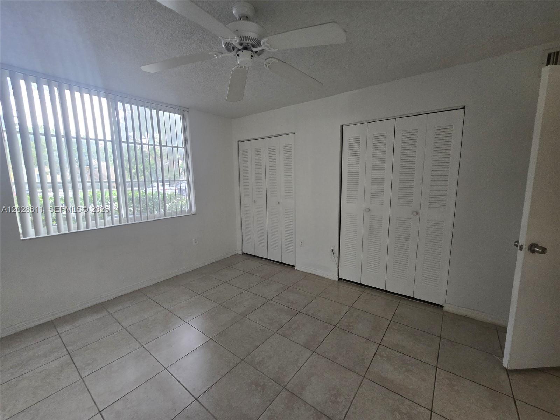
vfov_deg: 89.9
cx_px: 280
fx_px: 210
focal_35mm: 13
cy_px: 210
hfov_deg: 106.2
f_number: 2.2
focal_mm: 2.2
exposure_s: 1/60
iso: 160
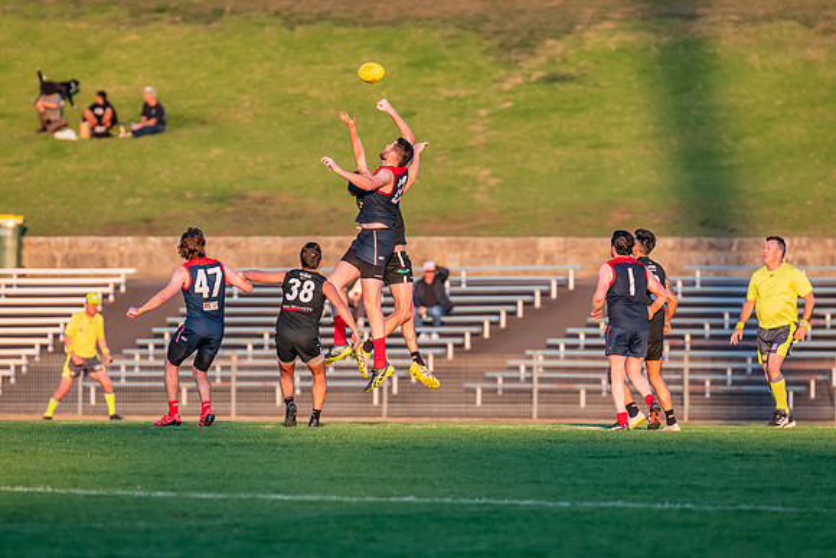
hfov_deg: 4.8
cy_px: 255
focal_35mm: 429
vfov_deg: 3.2
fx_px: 9964
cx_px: 413
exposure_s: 1/1600
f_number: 4
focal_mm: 300
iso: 800
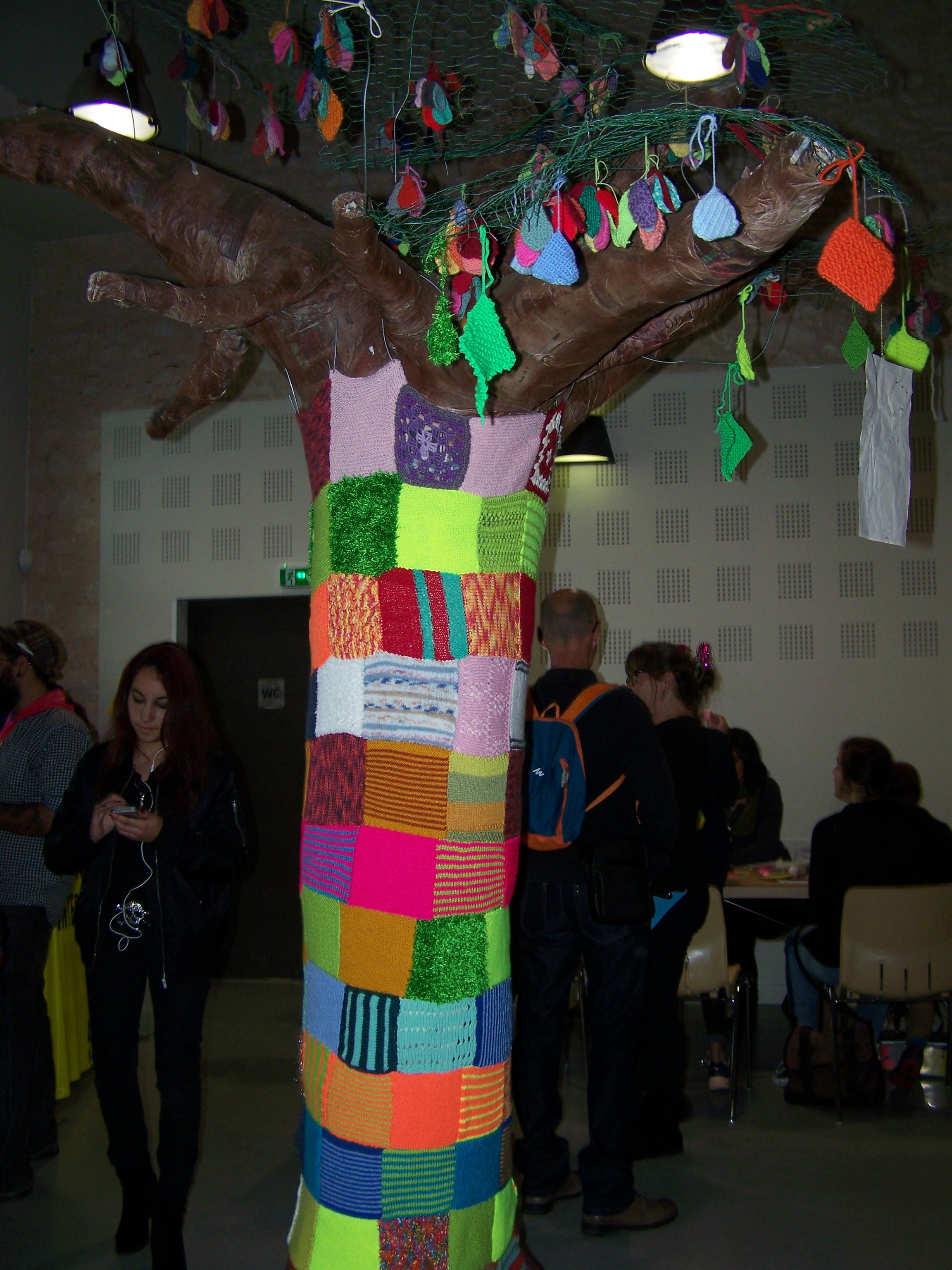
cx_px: 476
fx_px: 1393
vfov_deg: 49.0
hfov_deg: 37.7
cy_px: 635
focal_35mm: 38
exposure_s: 1/60
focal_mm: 6.3
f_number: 2.8
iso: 80
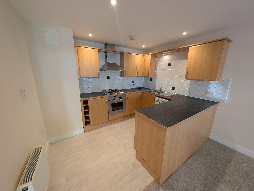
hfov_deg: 110.5
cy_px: 96
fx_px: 88
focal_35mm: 12
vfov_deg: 94.6
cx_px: 127
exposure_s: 1/23.8
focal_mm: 2.23
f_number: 1.95
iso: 76
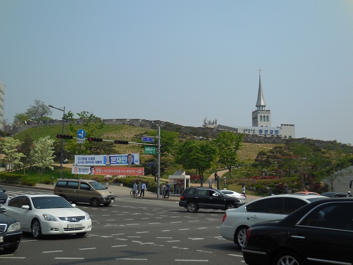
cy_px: 132
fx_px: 459
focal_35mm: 45
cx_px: 176
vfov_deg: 32.2
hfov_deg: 42.1
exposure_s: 1/500
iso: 125
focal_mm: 8.1
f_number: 8.4
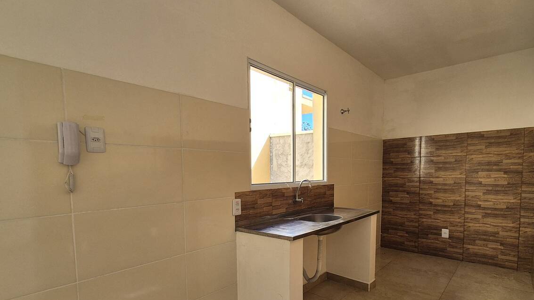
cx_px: 271
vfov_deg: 60.0
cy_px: 192
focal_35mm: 18
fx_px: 255
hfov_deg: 92.7
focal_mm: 2.2
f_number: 2.2
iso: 50
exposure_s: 1/182
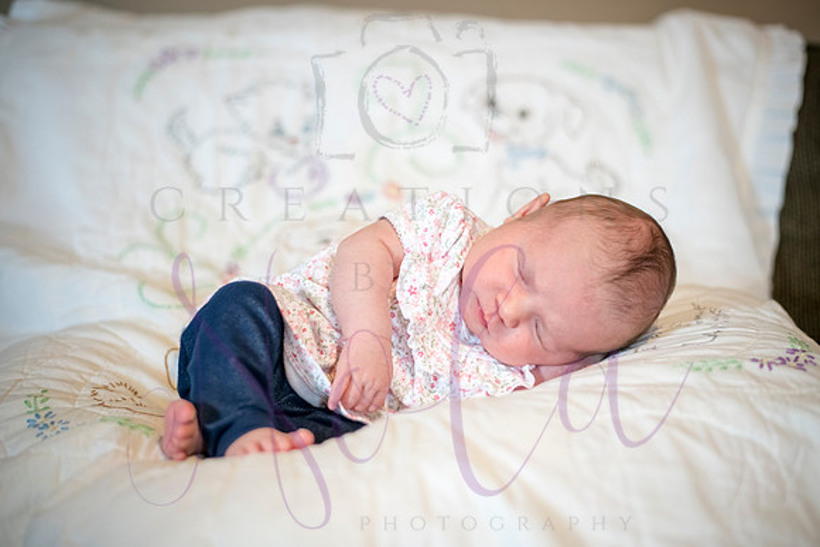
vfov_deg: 27.0
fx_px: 1139
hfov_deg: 39.6
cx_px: 410
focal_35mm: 50
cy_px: 274
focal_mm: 50
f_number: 2.2
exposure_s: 1/100
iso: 800
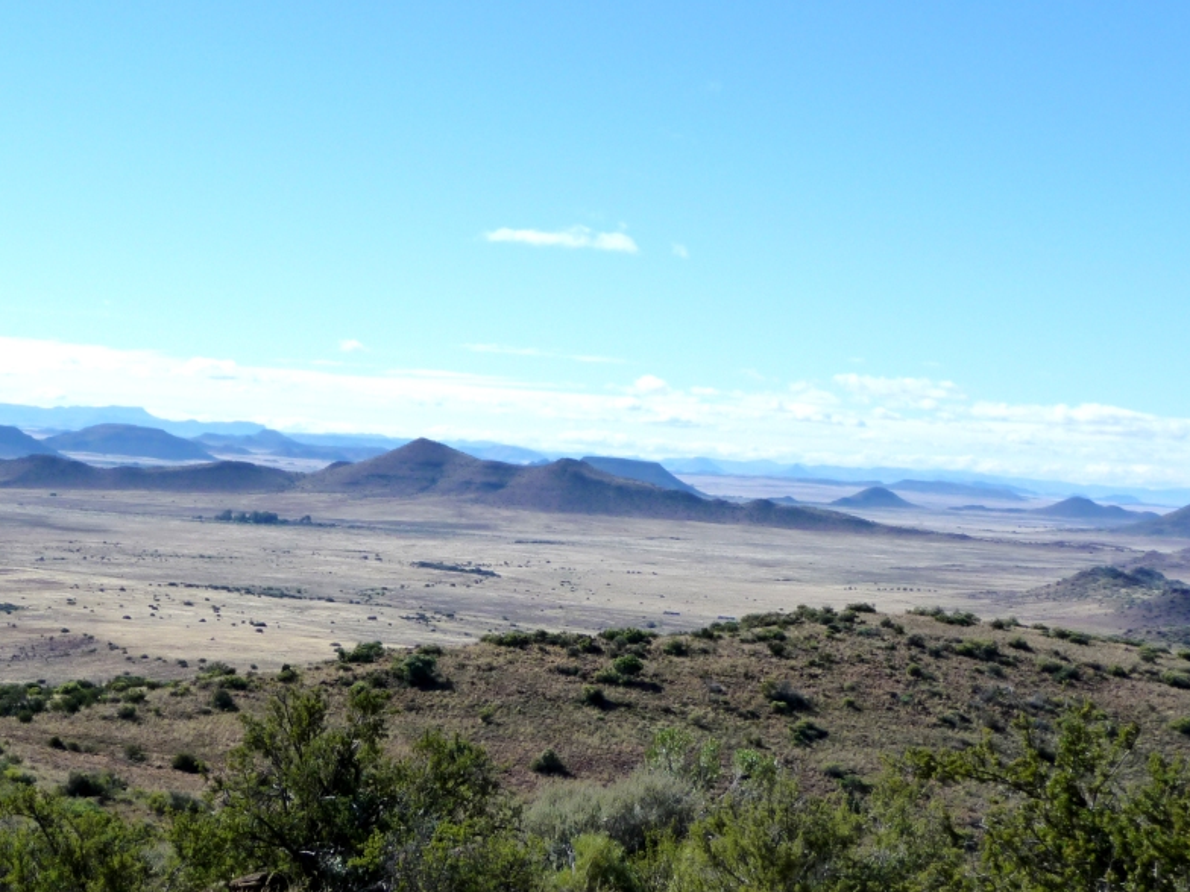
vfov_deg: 18.2
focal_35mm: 81
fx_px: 2785
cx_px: 448
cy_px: 516
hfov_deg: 24.1
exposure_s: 1/1000
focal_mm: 10.5
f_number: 4.5
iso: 160
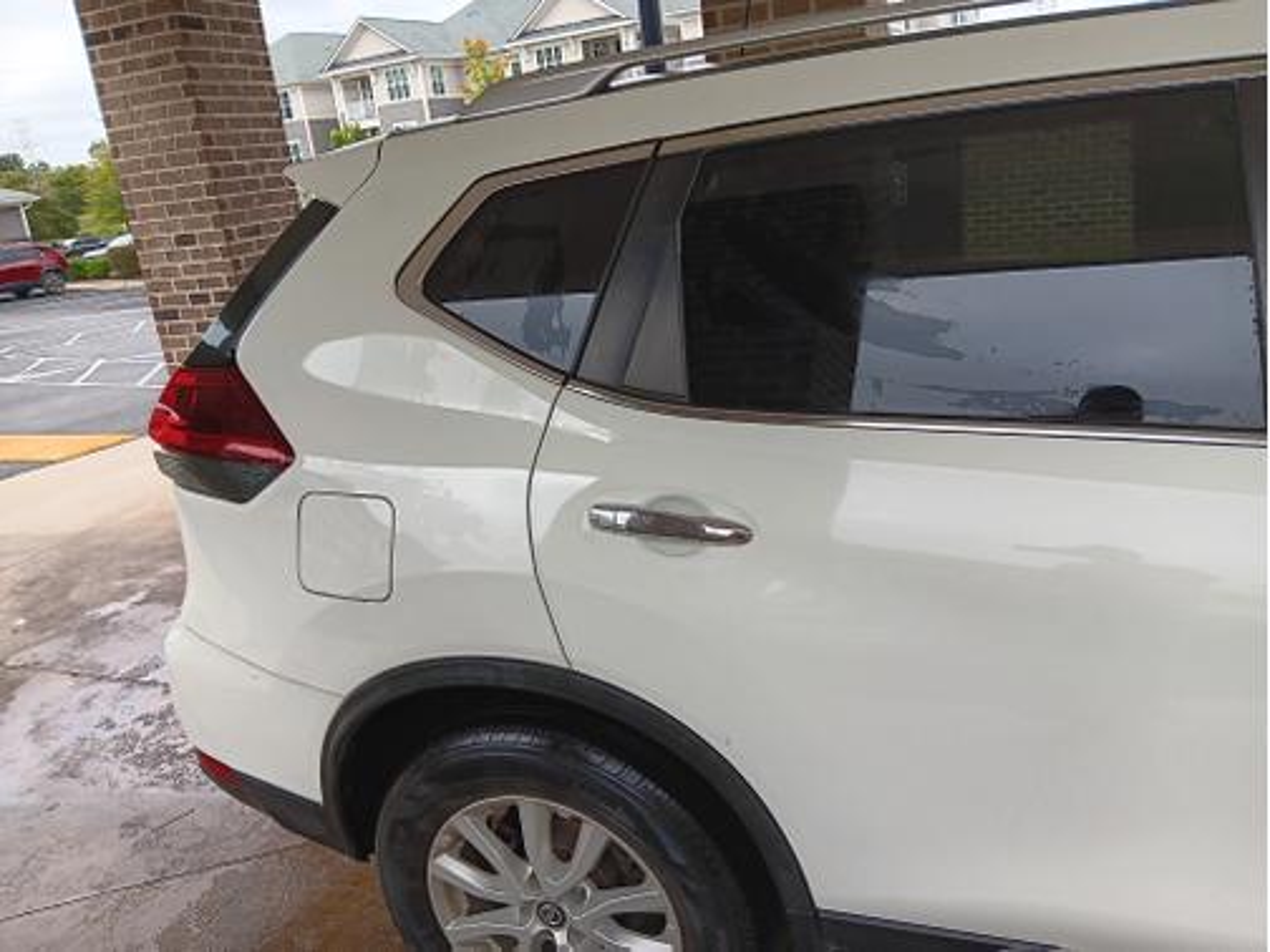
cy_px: 476
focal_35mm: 26
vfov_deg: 53.1
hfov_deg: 67.3
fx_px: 954
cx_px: 635
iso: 20
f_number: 1.8
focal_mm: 3.98
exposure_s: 1/250
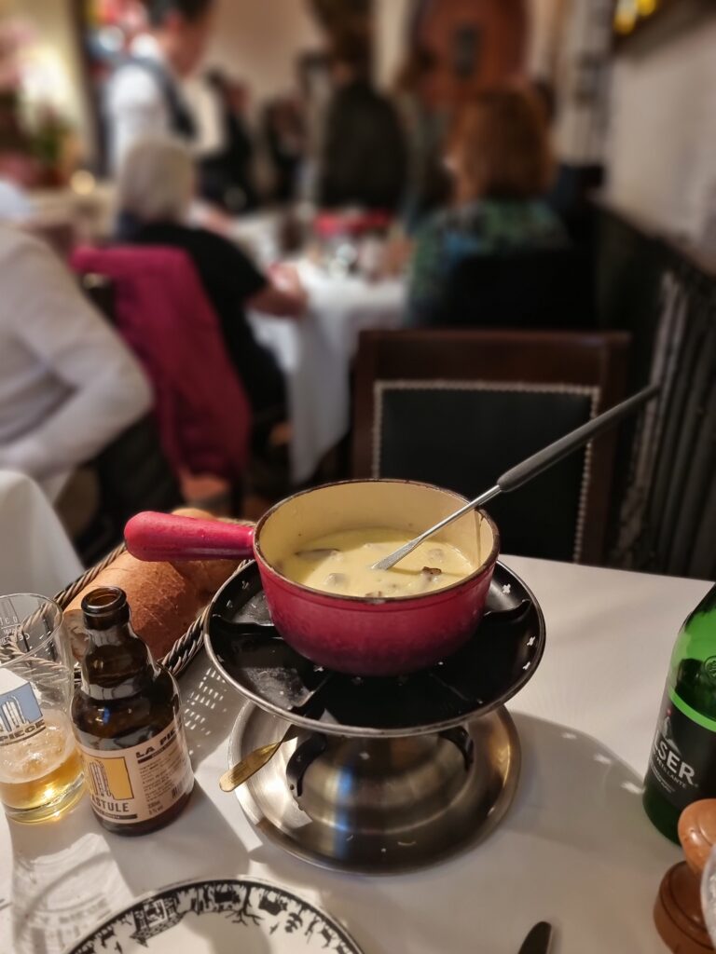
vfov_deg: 71.6
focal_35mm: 24
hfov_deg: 56.8
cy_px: 477
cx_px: 358
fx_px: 662
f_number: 1.8
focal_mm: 6.7
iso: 320
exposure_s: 1/33
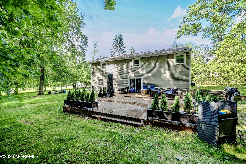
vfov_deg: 81.2
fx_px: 96
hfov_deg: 104.3
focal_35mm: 14
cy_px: 82
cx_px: 123
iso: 200
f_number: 5
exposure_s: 1/50
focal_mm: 14
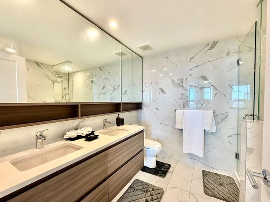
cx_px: 134
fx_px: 117
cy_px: 105
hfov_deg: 98.2
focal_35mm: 15
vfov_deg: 81.7
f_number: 2.2
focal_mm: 2.22
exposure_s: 1/120
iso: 250
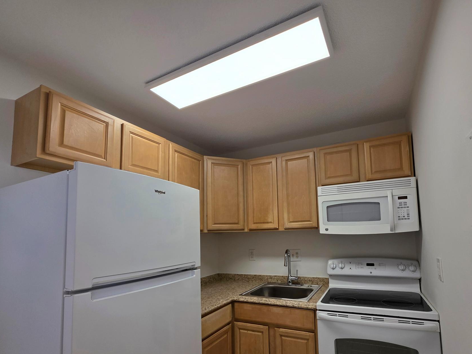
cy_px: 217
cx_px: 275
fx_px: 218
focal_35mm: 16
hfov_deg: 93.6
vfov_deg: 77.0
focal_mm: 2.2
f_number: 1.9
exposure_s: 1/120
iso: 32
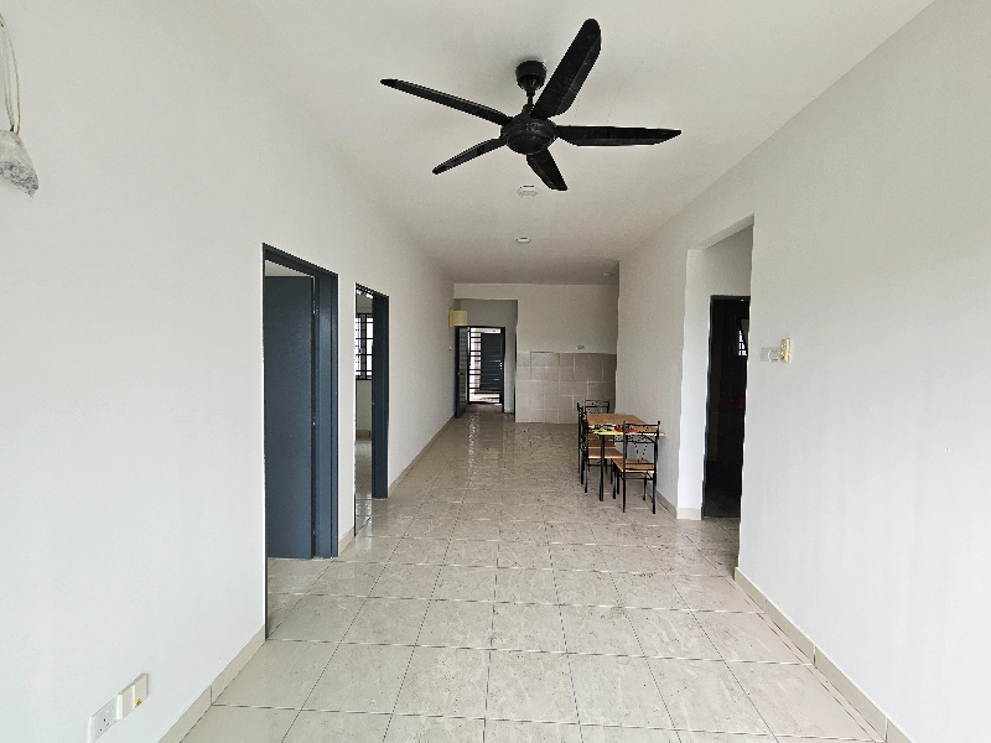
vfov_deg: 89.9
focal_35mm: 13
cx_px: 496
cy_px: 372
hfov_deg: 106.2
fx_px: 372
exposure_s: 1/359
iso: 200
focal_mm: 2.2
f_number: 2.2
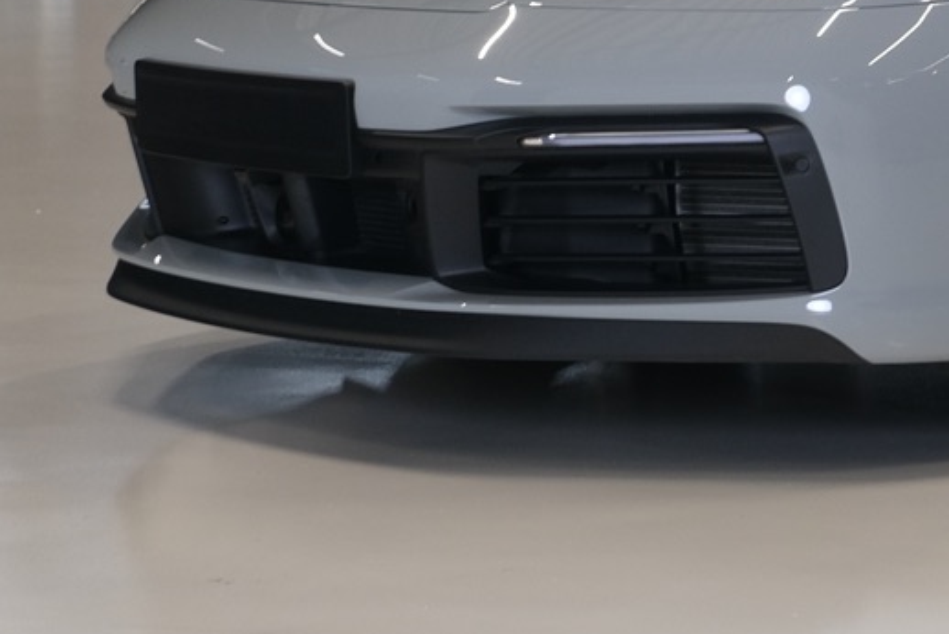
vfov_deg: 7.7
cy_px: -269
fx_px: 4616
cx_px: 1264
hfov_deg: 11.4
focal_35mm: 175
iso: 500
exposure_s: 1/30
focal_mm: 37.4
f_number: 3.6
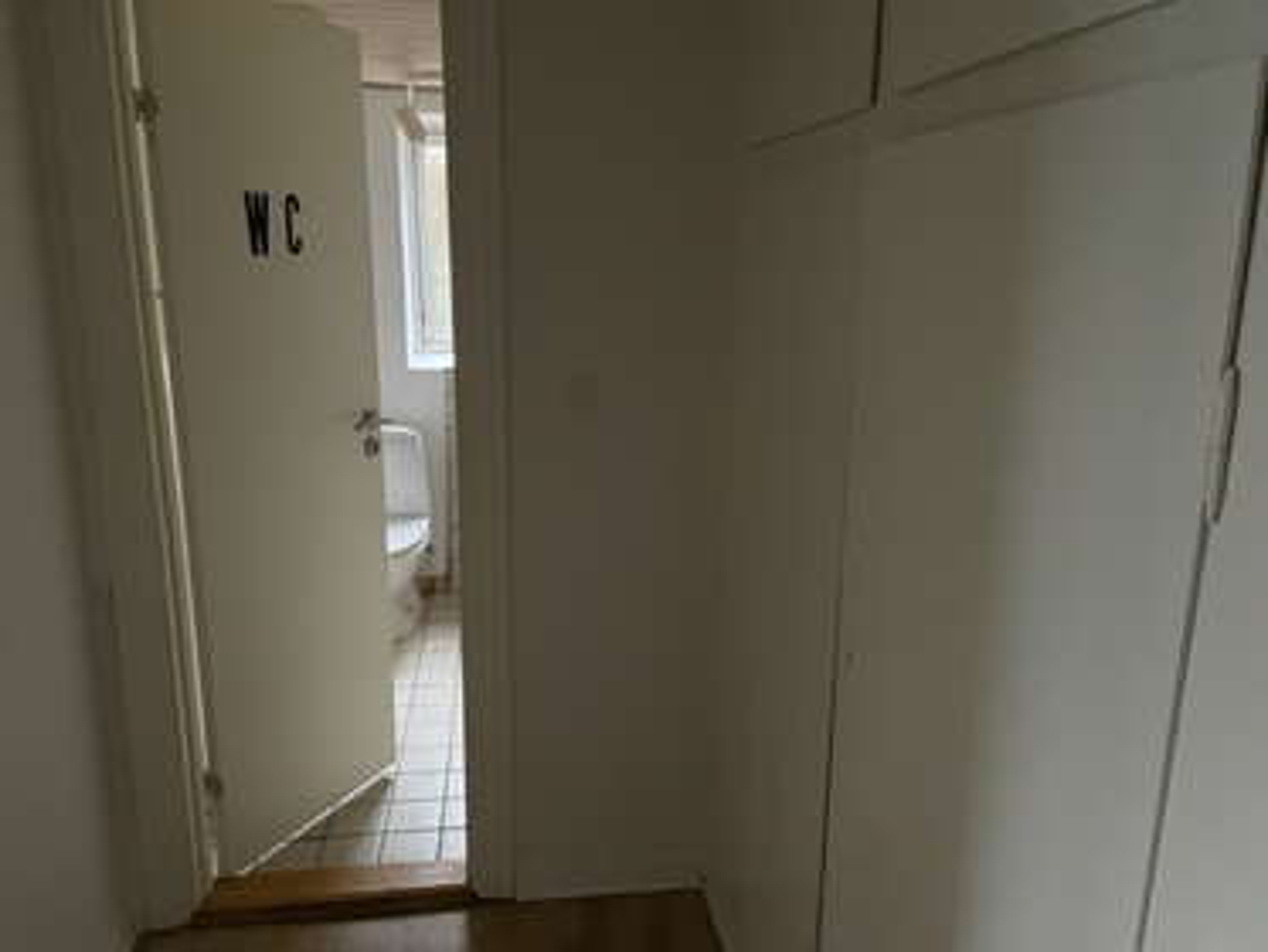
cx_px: 634
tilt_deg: -13.3
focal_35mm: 26
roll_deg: -1.3
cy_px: 476
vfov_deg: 53.1
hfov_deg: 67.3
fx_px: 953
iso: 800
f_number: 1.6
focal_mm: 4.2
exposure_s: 1/25
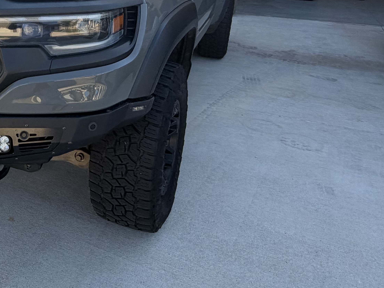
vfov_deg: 38.5
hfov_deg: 46.6
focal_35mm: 36
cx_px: 42
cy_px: 67
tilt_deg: -24.5
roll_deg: -2.2
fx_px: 399
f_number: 2.2
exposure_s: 1/439
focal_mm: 2.22
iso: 64
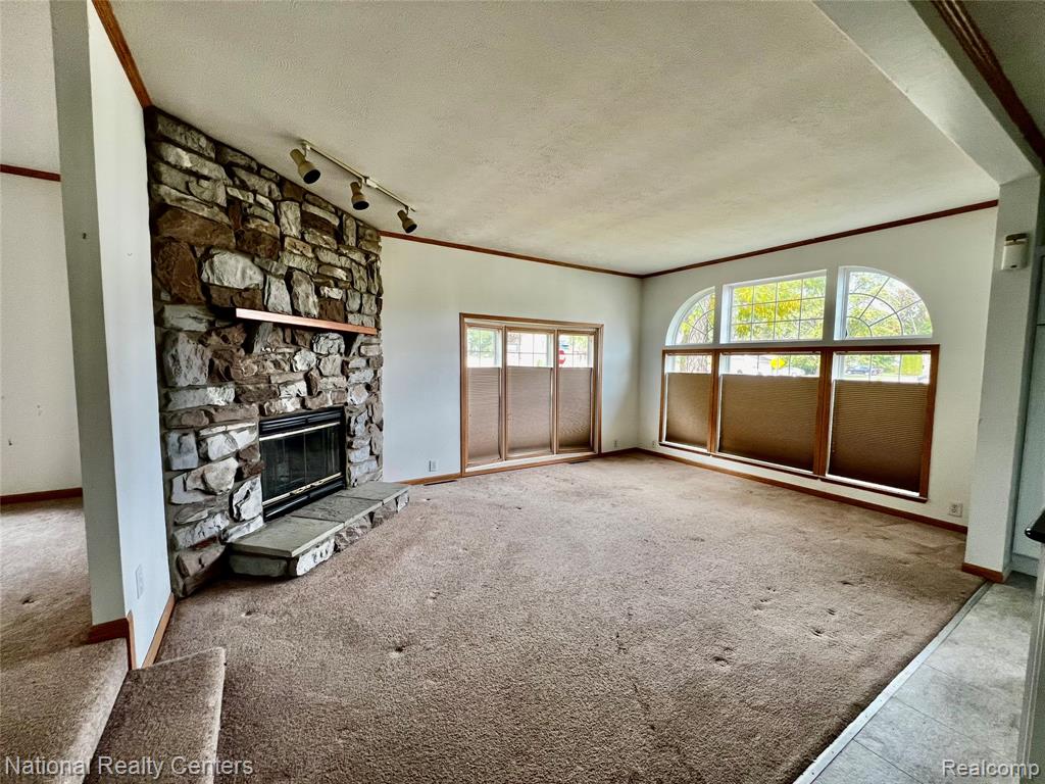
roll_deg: -1.0
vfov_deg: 89.9
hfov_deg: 106.2
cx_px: 522
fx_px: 392
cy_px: 392
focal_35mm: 13
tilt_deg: -5.3
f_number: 1.8
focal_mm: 1.57
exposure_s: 1/99
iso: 125
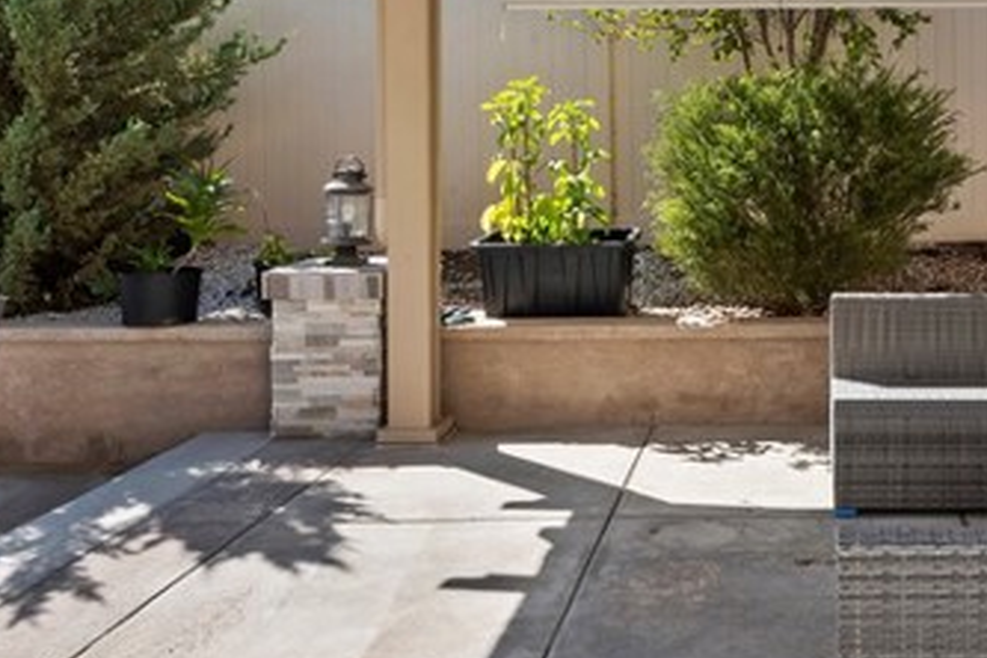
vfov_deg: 30.7
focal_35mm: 43
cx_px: 815
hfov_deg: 43.0
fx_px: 1179
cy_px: 164
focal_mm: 14
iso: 125
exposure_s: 1/60
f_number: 18
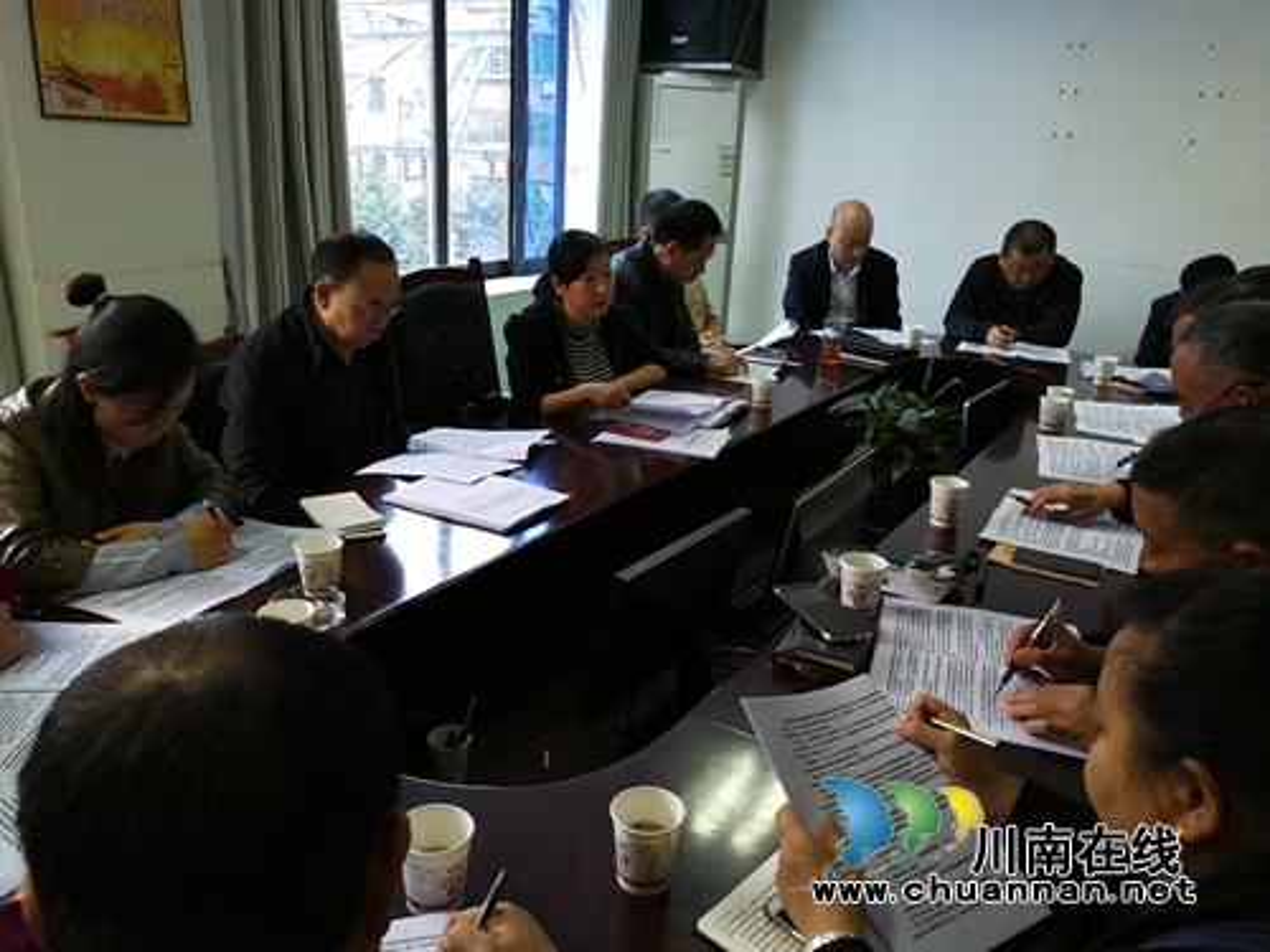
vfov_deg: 51.4
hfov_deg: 65.3
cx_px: 635
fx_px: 991
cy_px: 476
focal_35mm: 27
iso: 200
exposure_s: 1/33.3
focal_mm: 3.95
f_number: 2.2
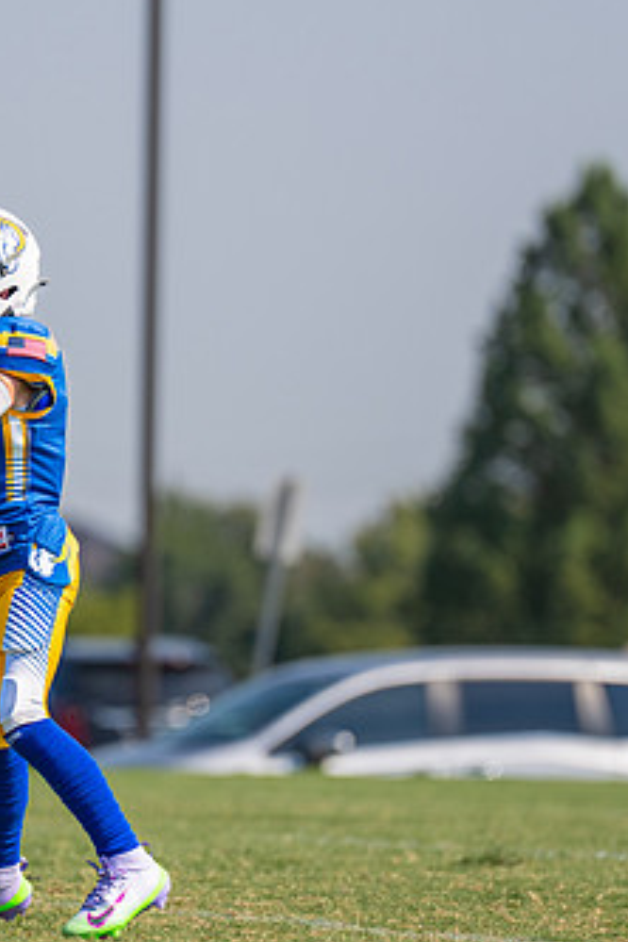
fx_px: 12847
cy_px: 517
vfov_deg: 4.2
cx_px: 12
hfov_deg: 2.8
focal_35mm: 491
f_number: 2.8
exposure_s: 1/3200
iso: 160
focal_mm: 200
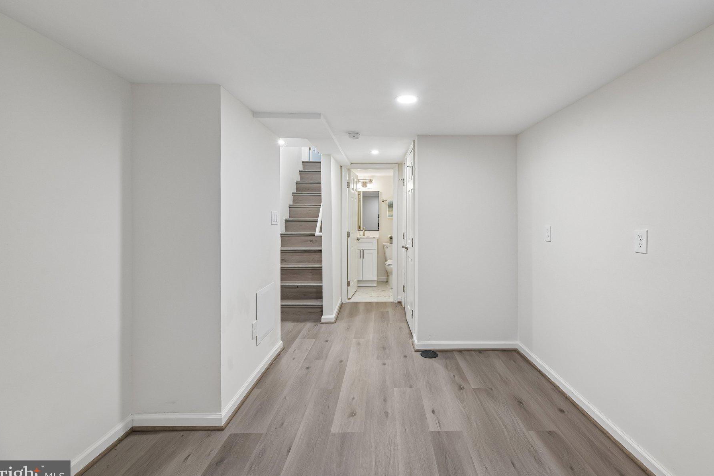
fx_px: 317
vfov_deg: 73.6
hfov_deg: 96.5
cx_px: 390
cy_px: 217
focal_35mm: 16
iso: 400
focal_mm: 14
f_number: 8
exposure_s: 1/15
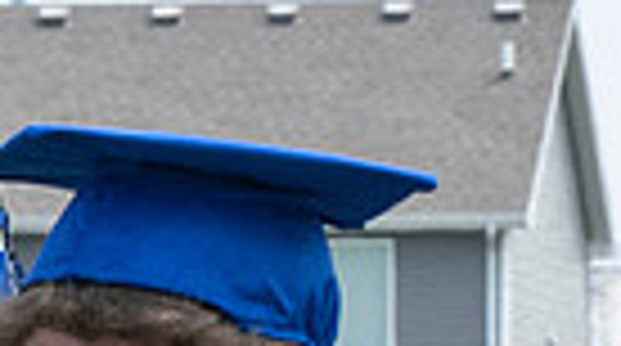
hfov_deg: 3.0
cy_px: 532
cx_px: -273
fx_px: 11734
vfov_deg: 1.7
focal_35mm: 714
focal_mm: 70
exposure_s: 1/250
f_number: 13
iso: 200
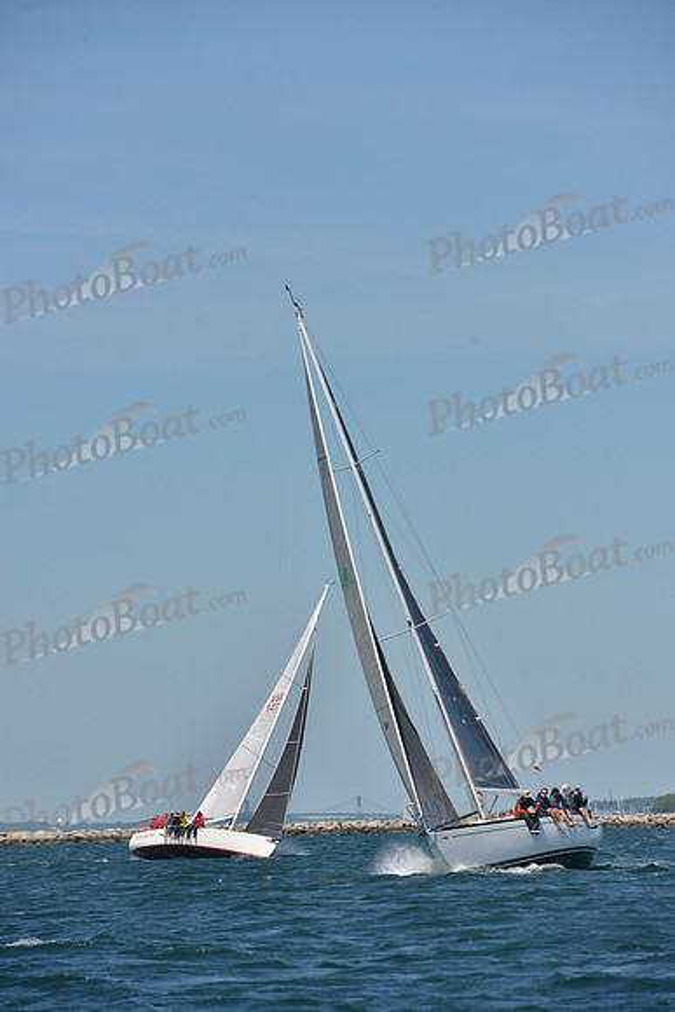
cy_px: 506
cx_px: 338
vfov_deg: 10.3
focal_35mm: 200
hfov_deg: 6.9
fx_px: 5621
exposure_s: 1/1250
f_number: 9
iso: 280
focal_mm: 200
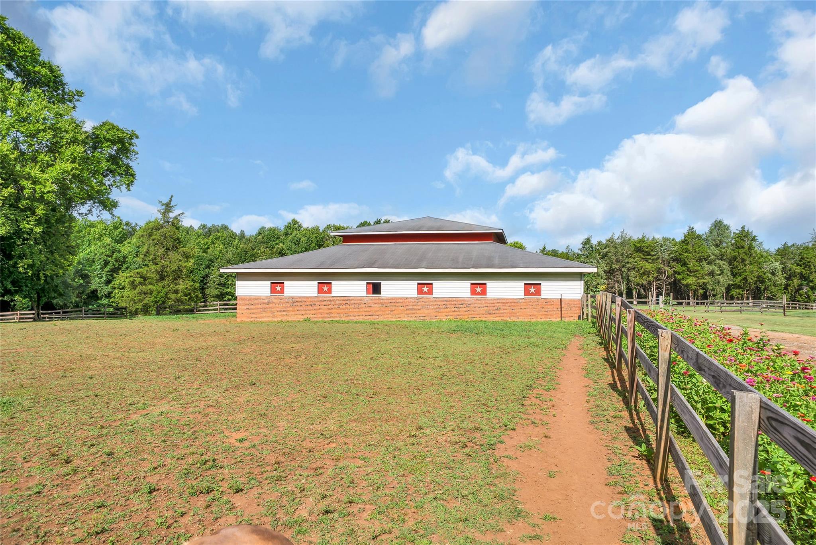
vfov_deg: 53.2
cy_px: 272
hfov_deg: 73.7
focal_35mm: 24
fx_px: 544
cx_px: 408
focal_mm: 24
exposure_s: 1/400
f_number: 8
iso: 100
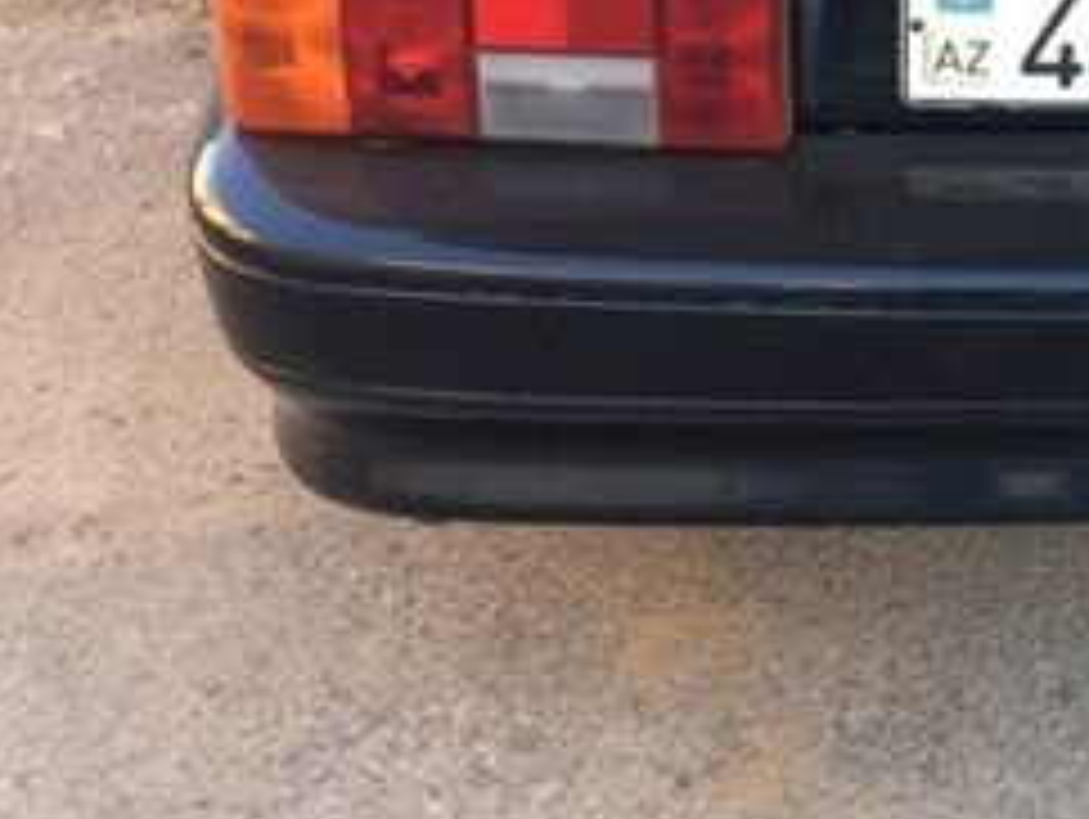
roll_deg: -2.1
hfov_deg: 22.9
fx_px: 2488
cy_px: -191
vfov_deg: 17.7
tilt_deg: -22.2
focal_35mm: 79
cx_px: 1260
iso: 40
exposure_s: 1/50
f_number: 2.2
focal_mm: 4.15
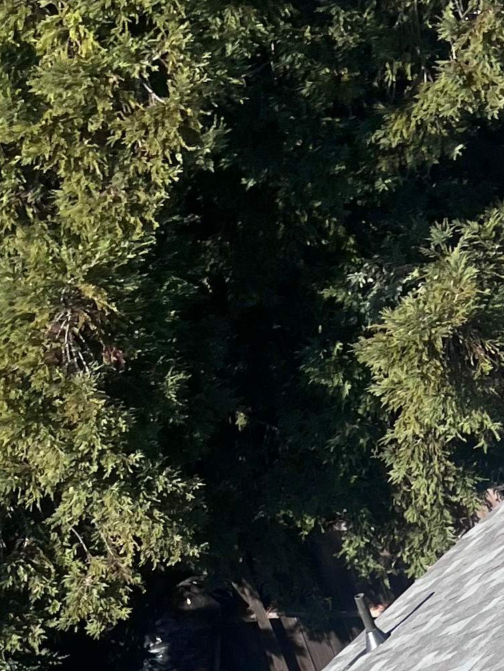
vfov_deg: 16.2
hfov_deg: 13.9
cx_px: 551
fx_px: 2019
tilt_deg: -46.8
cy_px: 1172
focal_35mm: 104
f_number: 1.6
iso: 50
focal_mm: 5.1
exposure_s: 1/2755
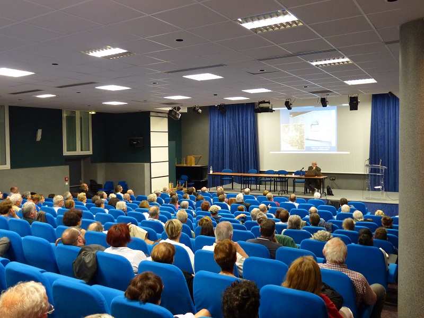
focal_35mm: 31
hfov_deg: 58.4
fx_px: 380
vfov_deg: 45.4
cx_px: 212
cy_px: 159
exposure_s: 1/15
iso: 400
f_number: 2.8
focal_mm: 5.6
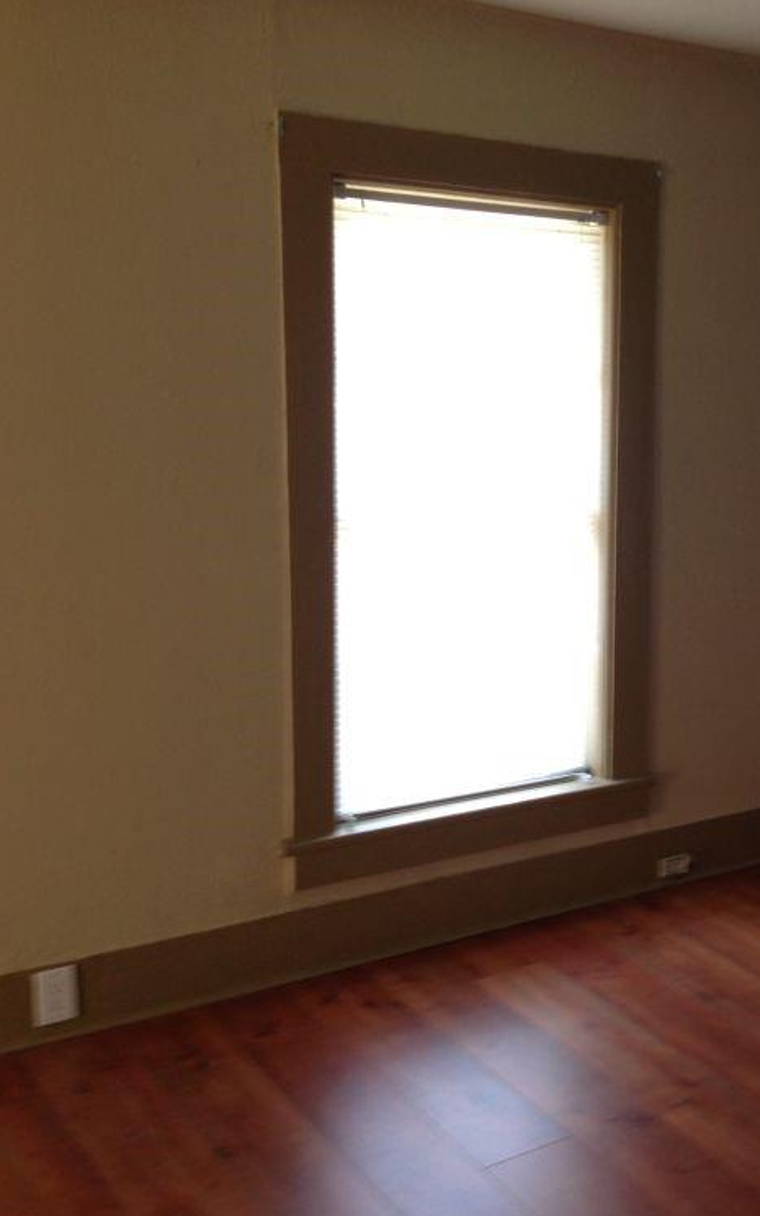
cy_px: 611
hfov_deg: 25.8
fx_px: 1558
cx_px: 789
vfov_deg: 42.6
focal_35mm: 47
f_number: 2.4
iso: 50
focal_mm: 4.13
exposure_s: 1/20
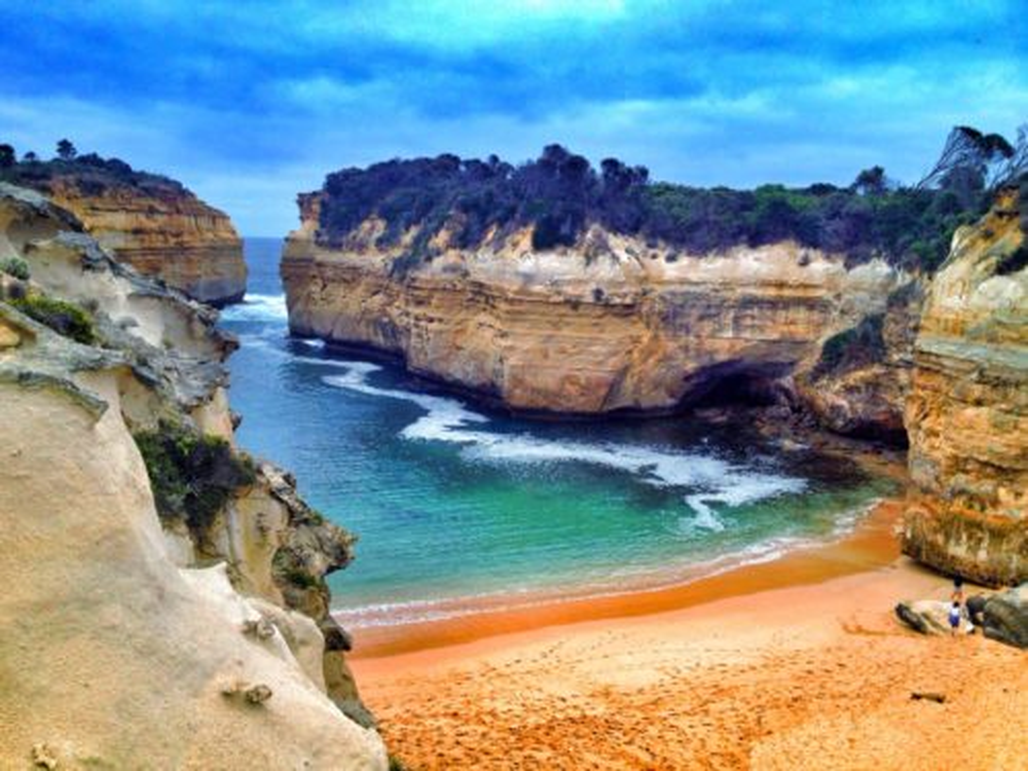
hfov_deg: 52.6
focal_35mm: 35
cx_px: 514
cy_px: 386
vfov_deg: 40.7
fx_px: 1039
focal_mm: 4.28
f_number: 2.4
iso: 50
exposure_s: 1/824
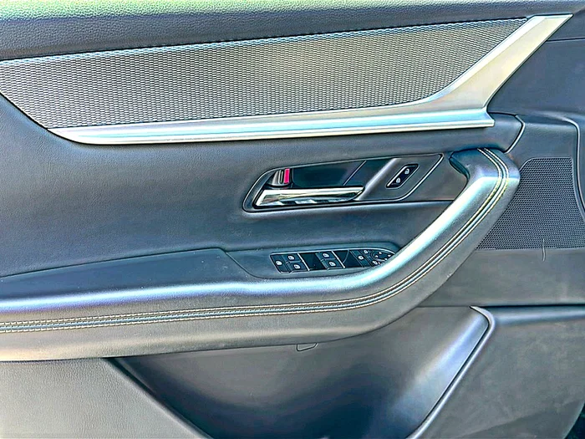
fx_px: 541
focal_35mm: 32
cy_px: 220
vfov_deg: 44.2
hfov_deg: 56.8
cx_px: 292
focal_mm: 6.86
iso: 80
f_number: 1.78
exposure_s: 1/120
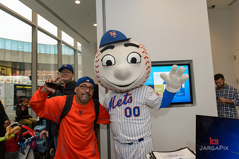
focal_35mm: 24
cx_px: 120
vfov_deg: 53.1
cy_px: 80
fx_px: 159
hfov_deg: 73.8
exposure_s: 1/160
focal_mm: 24
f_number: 4.5
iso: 640
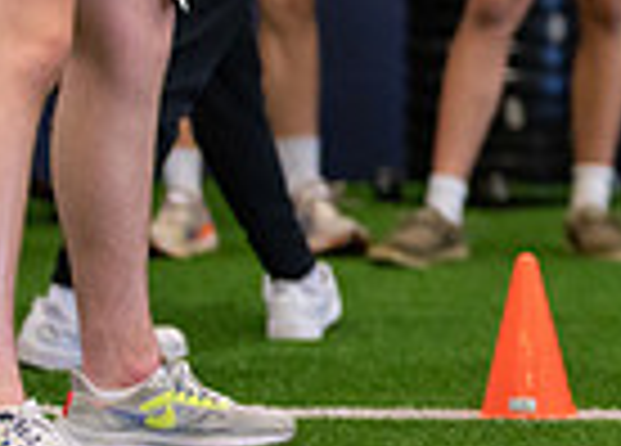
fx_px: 3939
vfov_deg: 6.4
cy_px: -90
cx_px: 1112
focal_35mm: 223
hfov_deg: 8.7
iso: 1250
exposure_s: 1/1000
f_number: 1.2
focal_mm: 50
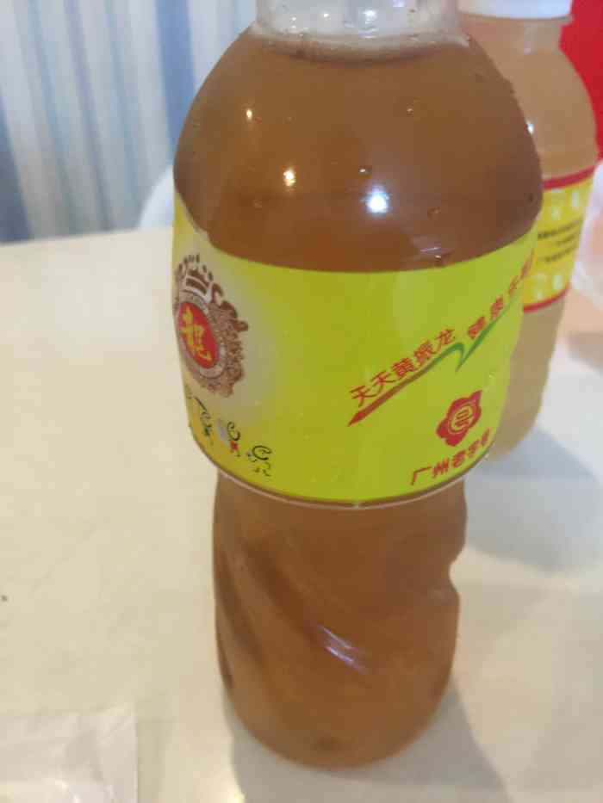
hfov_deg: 48.2
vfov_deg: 61.7
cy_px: 402
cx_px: 302
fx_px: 673
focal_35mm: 29
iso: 64
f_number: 2.2
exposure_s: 1/4
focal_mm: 4.15
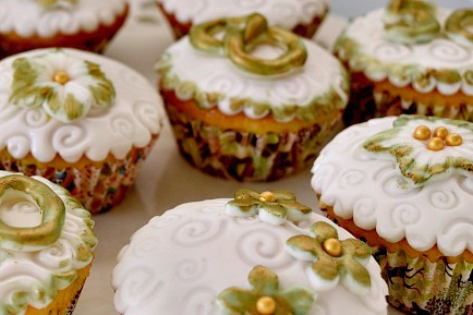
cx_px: 51
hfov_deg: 23.3
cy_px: 155
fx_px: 1116
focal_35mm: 85
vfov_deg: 16.1
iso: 100
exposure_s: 1/125
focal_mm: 24
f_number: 4
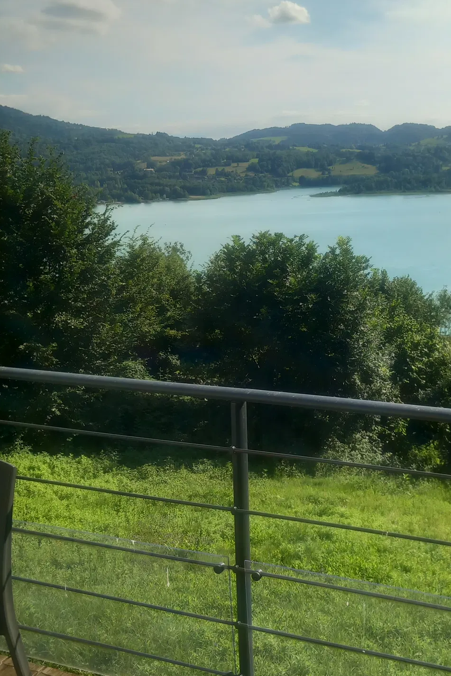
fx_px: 789
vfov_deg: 46.4
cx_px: 360
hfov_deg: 31.1
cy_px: 346
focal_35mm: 42
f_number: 1.8
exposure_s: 1/483
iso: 20
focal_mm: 4
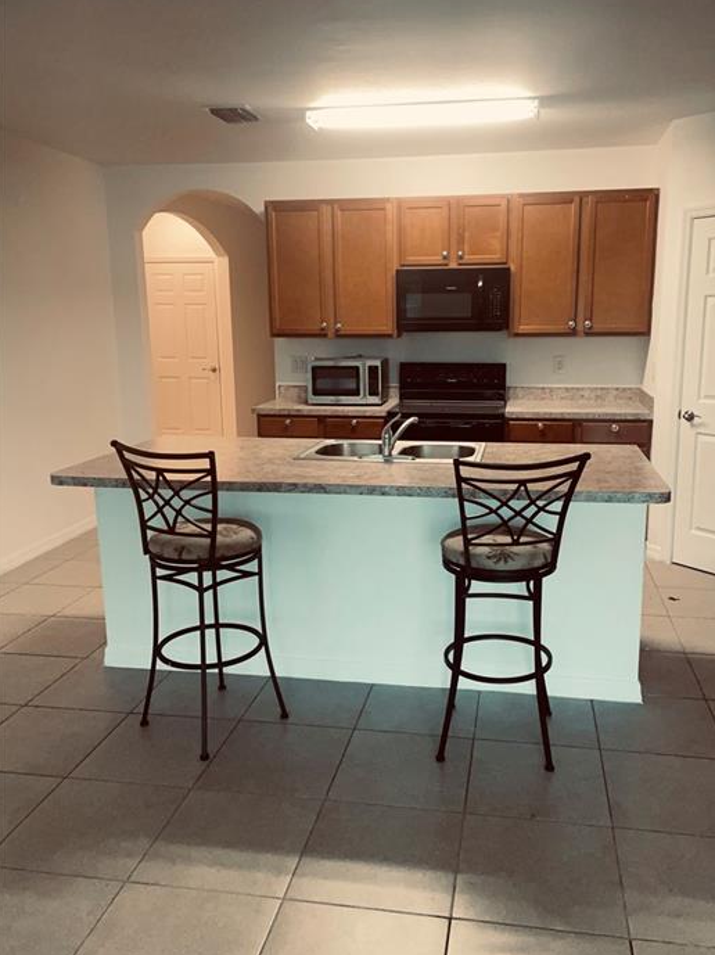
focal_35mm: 29
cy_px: 473
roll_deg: +0.9
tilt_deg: -10.2
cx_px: 395
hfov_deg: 48.1
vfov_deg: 61.7
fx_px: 799
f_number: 1.6
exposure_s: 1/60
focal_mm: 4.2
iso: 320
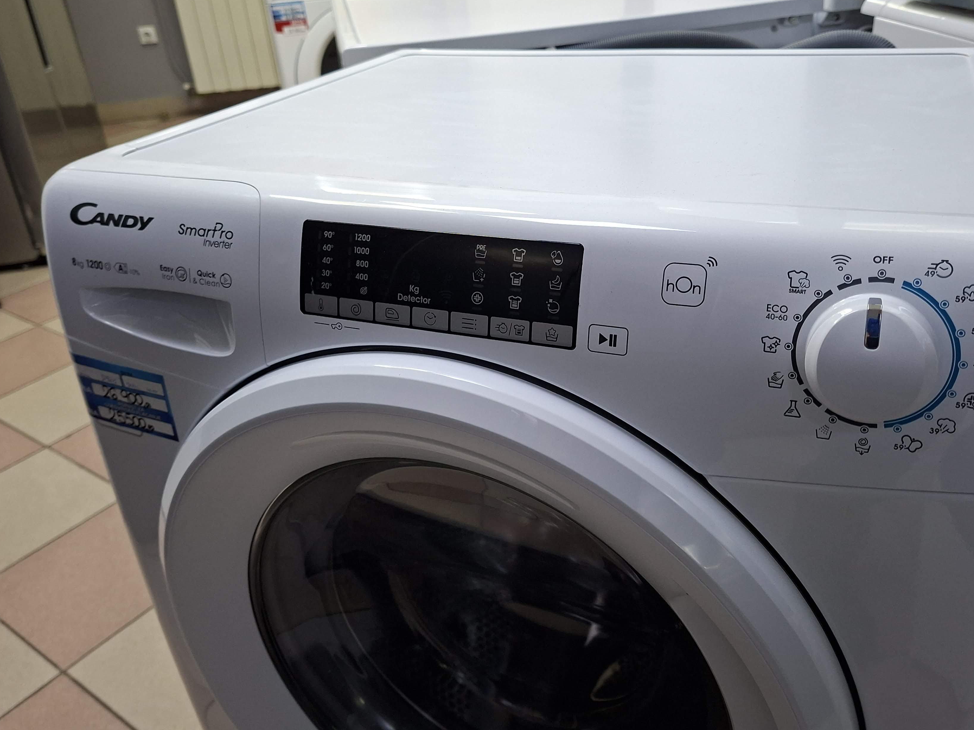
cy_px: 317
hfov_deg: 63.4
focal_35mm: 28
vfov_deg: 49.6
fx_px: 788
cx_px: 513
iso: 320
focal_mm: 5.54
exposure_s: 1/100
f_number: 1.8
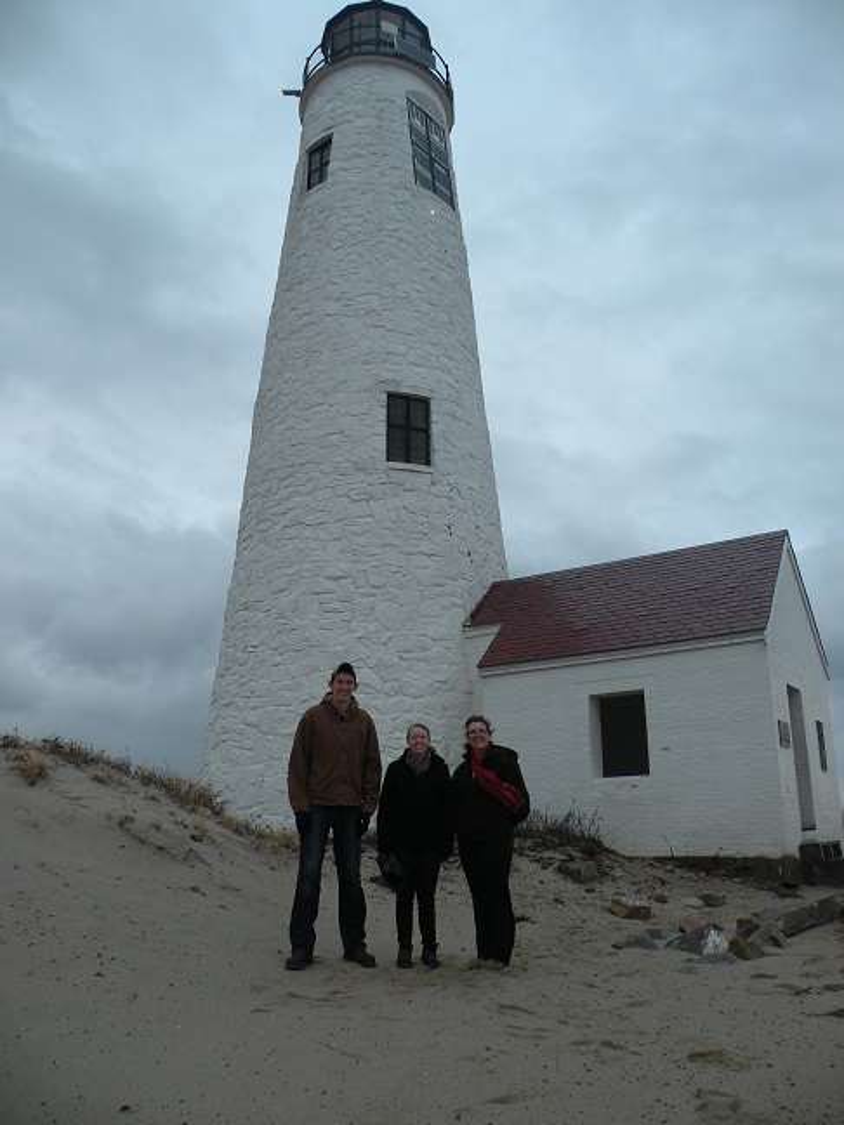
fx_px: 878
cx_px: 422
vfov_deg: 65.3
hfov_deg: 51.4
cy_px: 562
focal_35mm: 27
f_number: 3.2
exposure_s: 1/67.4
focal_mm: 4.7
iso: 64
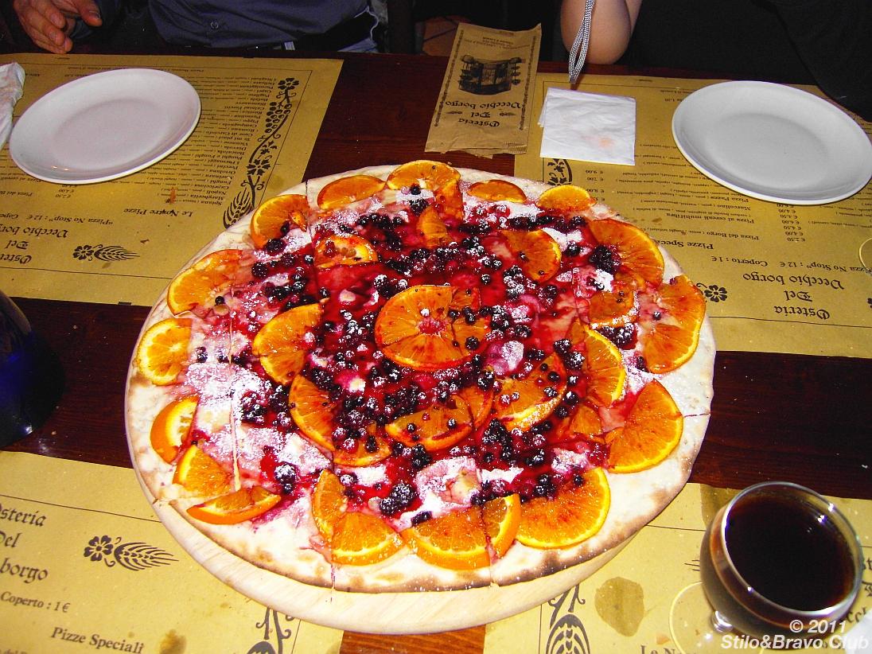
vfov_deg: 49.7
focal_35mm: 28
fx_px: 705
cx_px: 436
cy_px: 327
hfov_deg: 63.4
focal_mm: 6
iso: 200
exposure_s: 1/40
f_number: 2.8
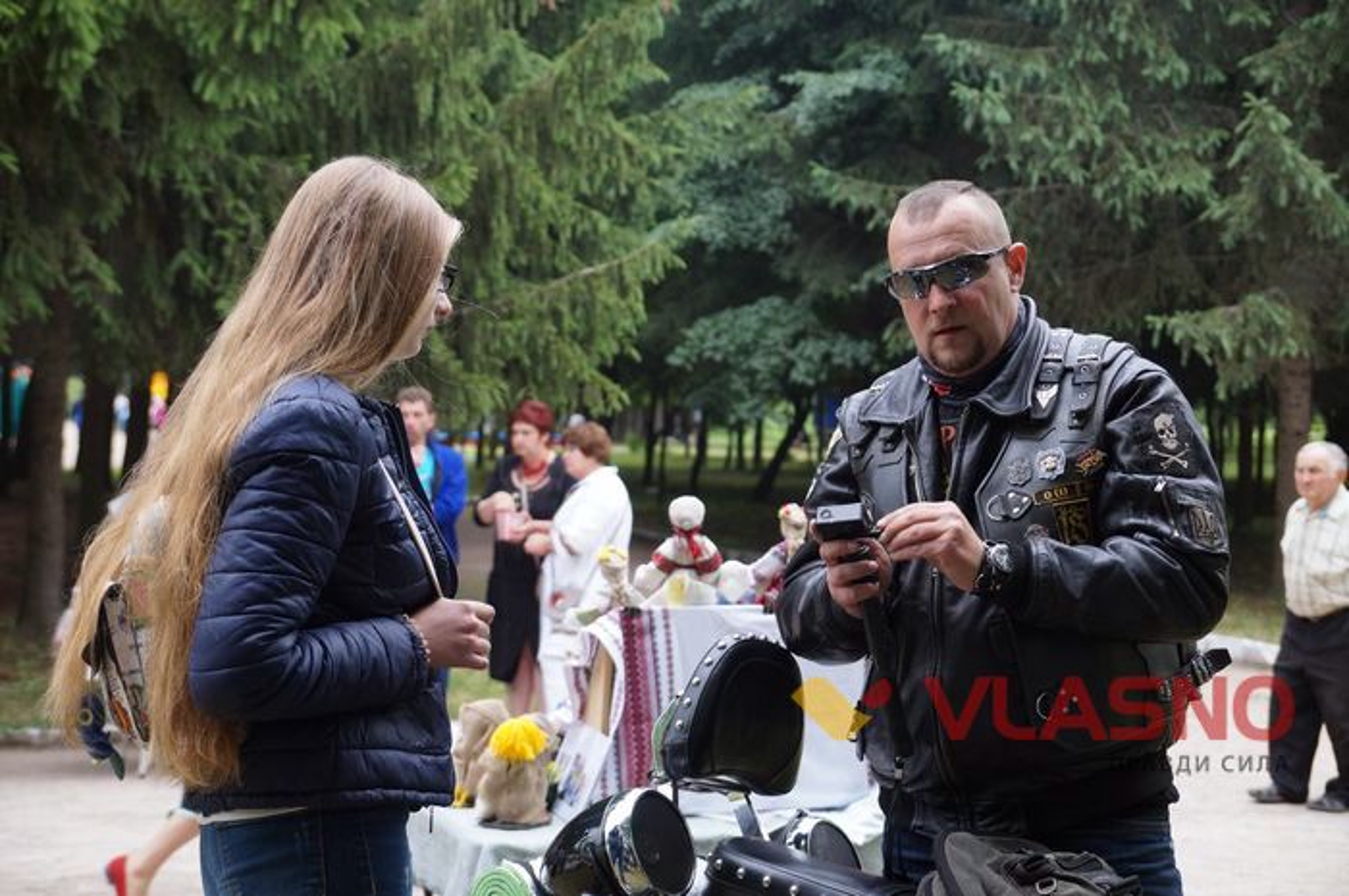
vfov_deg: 22.6
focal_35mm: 60
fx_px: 2246
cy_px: 448
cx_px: 674
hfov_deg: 33.4
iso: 500
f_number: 4.5
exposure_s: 1/160
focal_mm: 40
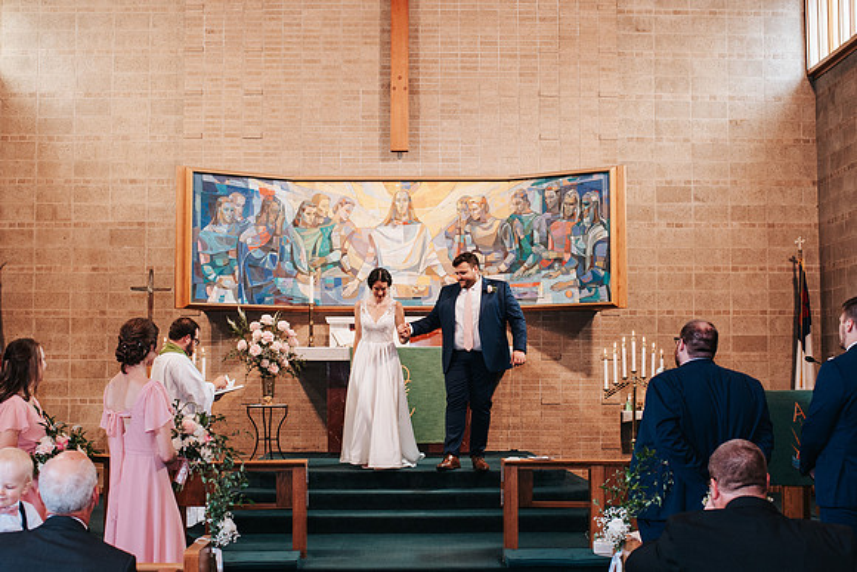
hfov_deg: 37.7
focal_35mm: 53
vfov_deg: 25.6
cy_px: 320
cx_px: 405
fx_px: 1256
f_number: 3.2
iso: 720
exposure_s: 1/125
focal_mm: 35
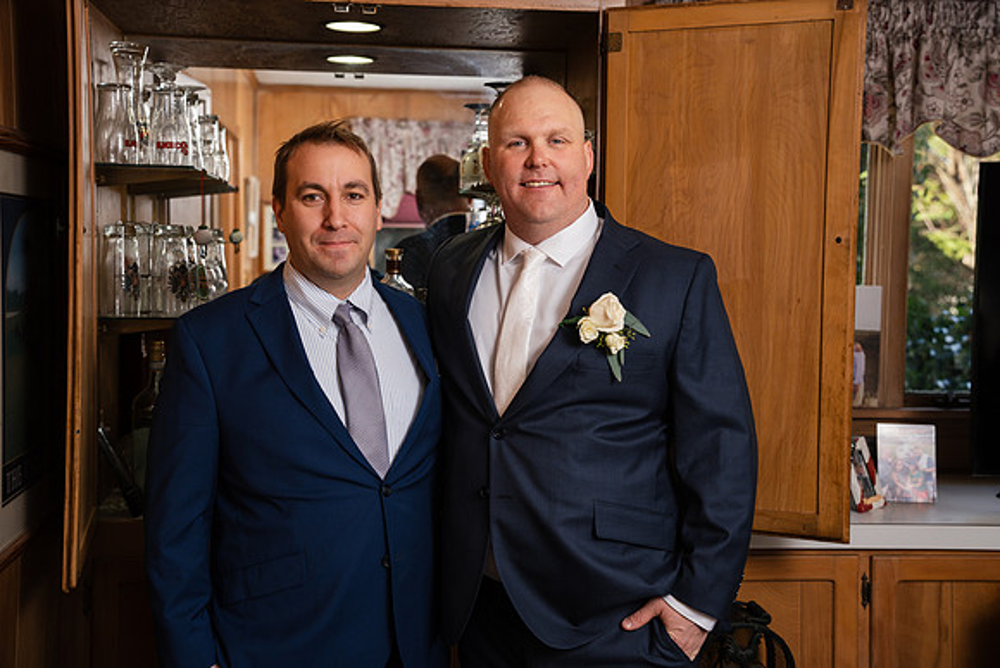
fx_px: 1334
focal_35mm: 48
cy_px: 334
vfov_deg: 28.1
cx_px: 500
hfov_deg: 41.1
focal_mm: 48
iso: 250
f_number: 4
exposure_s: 1/200
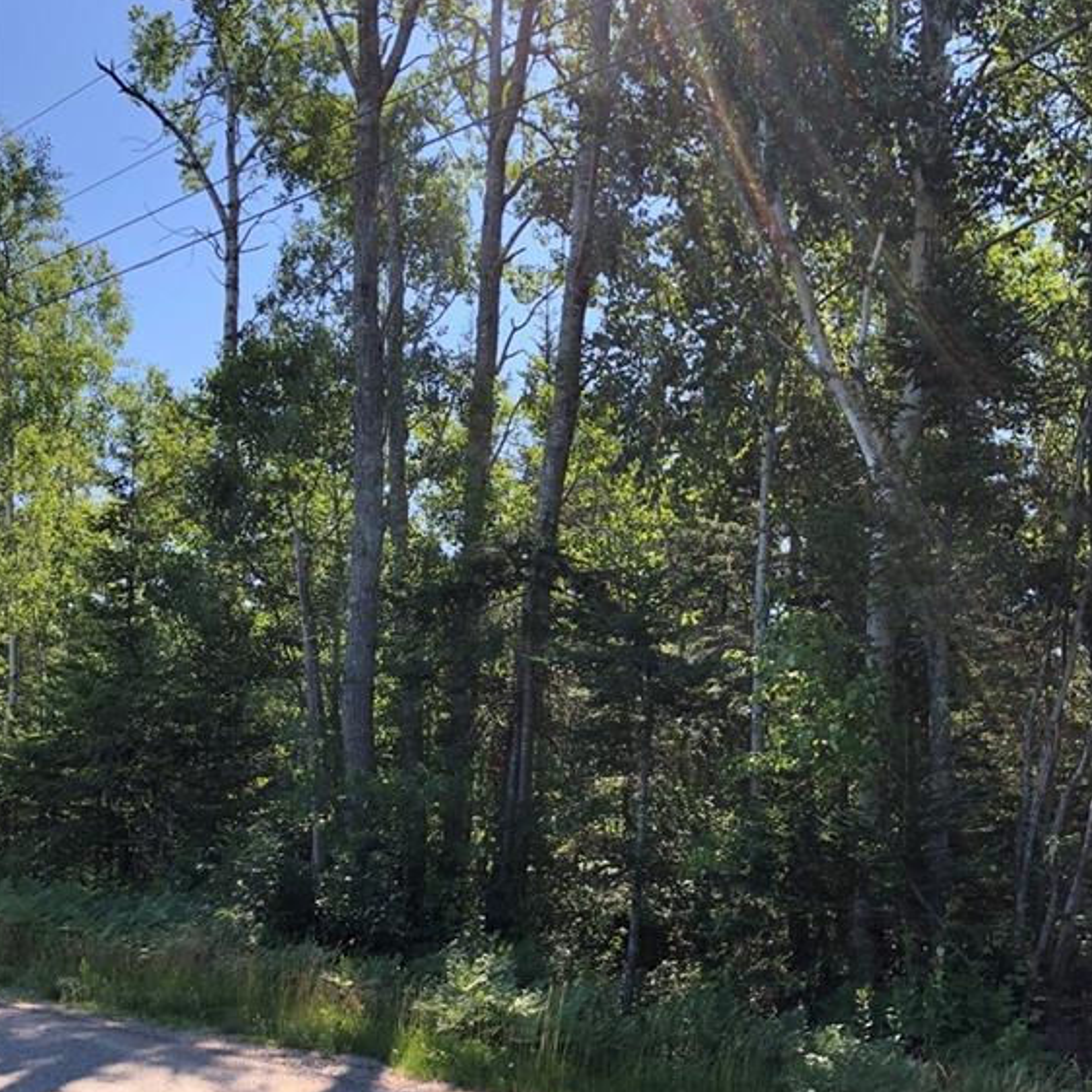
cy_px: 707
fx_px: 1249
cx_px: 548
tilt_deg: +4.1
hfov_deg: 47.2
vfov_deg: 46.6
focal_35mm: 35
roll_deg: -0.5
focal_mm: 3.99
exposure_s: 1/436
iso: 20
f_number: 1.8
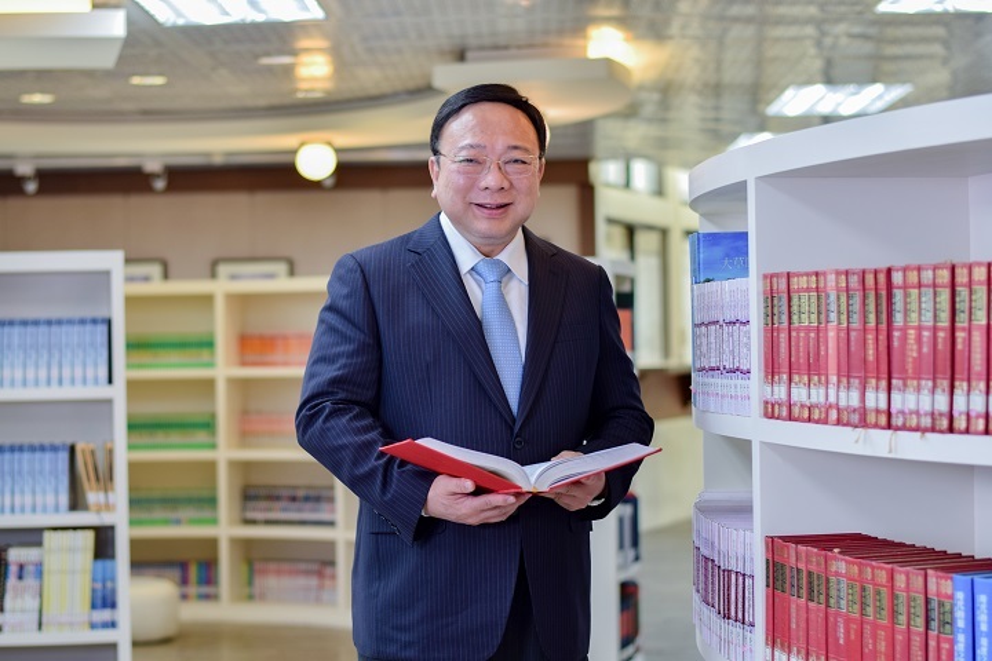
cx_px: 496
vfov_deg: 18.2
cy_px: 330
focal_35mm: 75
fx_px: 2067
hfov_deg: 27.0
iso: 100
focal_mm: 50
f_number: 2.2
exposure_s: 1/80
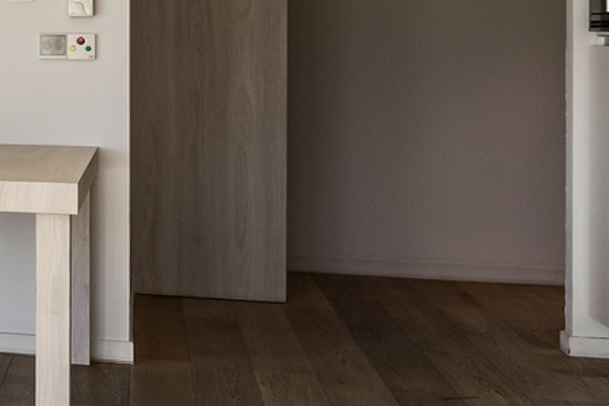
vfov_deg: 14.8
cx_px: -591
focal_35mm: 92
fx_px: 1556
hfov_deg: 16.8
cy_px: 66
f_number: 11
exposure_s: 1/200
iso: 250
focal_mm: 16
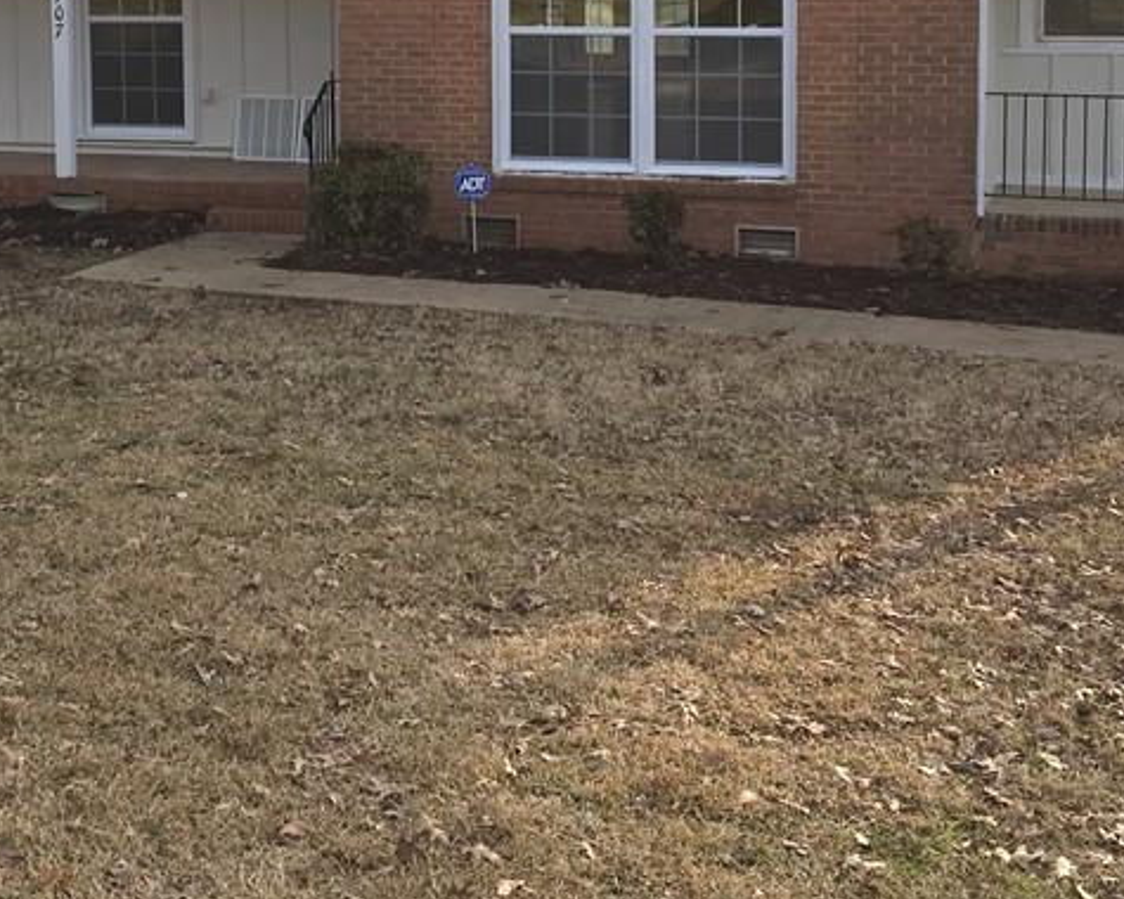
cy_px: 80
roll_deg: +1.4
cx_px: 379
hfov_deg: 30.7
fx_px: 2029
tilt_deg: -3.8
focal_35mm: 61
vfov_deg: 24.2
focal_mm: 4.15
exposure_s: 1/466
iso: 25
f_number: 2.2
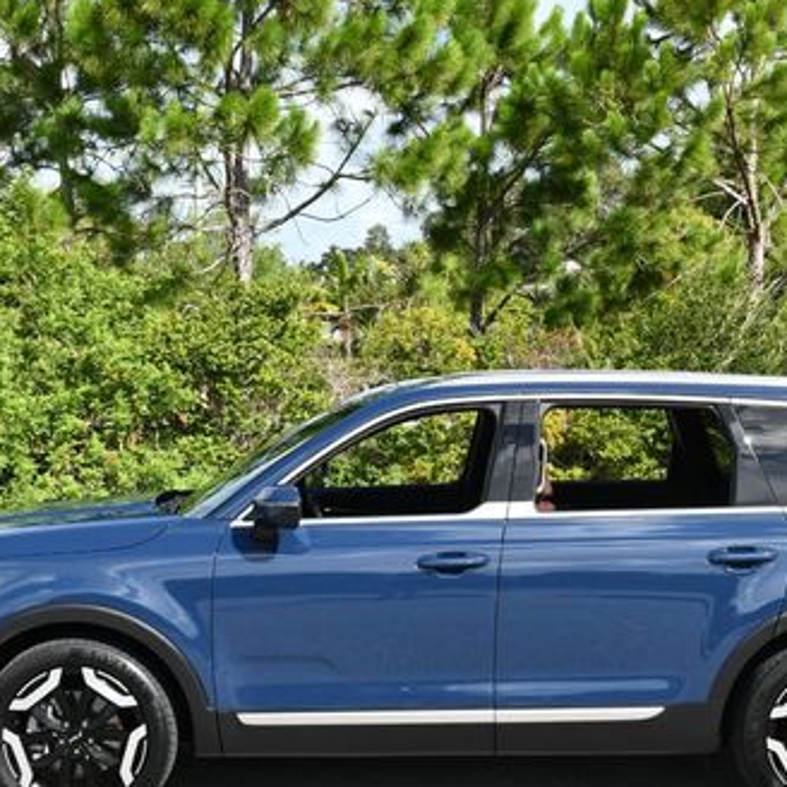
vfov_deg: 23.7
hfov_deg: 23.6
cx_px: 456
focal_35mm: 73
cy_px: 439
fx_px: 1878
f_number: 8
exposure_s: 1/250
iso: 160
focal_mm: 22
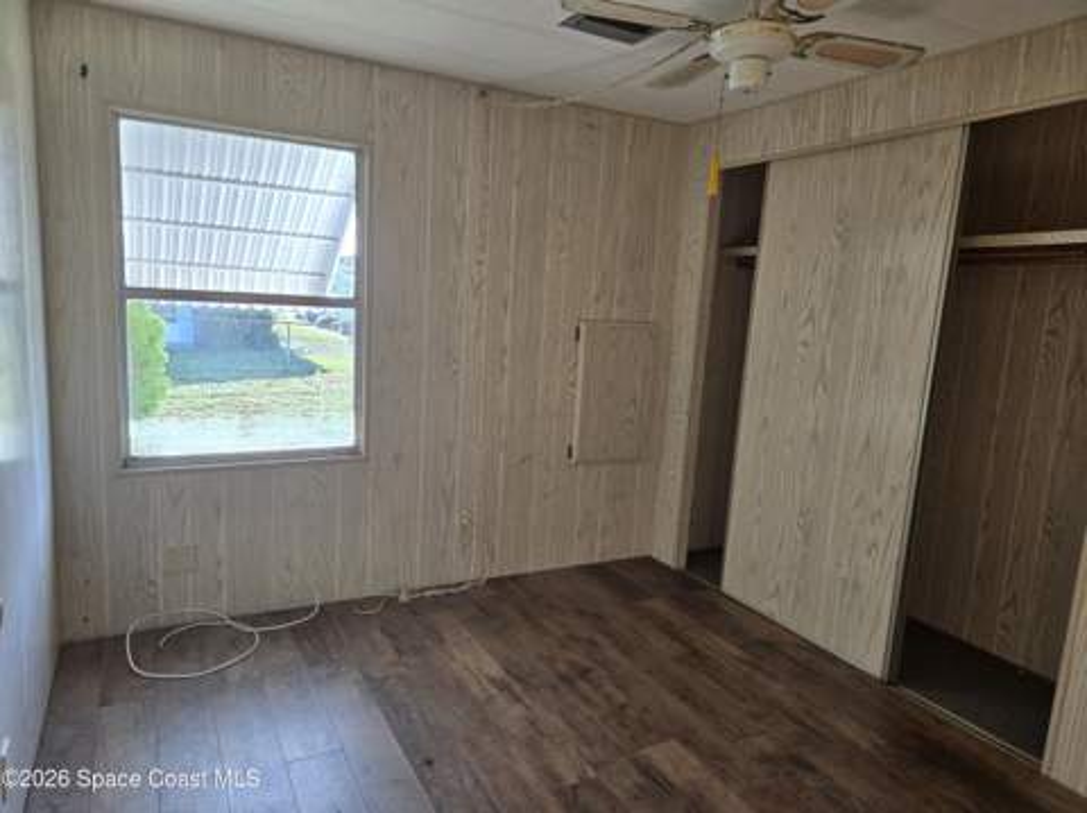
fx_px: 722
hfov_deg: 74.0
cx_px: 544
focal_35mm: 23
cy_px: 406
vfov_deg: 58.8
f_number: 1.8
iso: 80
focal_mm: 5.4
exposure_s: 1/120
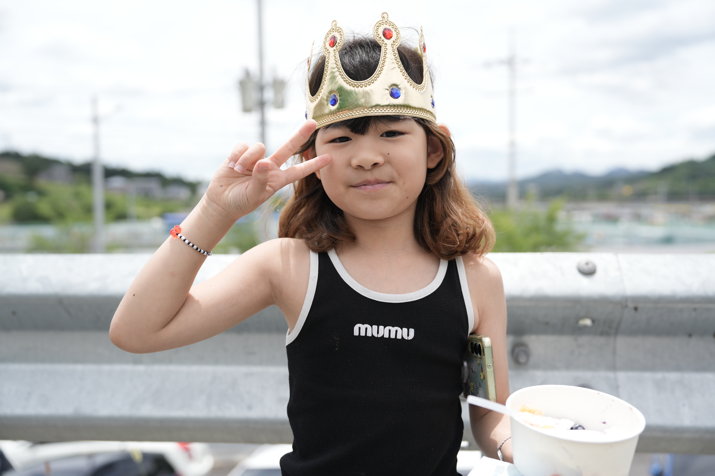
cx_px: 358
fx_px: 735
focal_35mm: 37
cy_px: 238
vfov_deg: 35.9
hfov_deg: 51.9
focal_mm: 37
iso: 100
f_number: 2.8
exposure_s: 1/1000
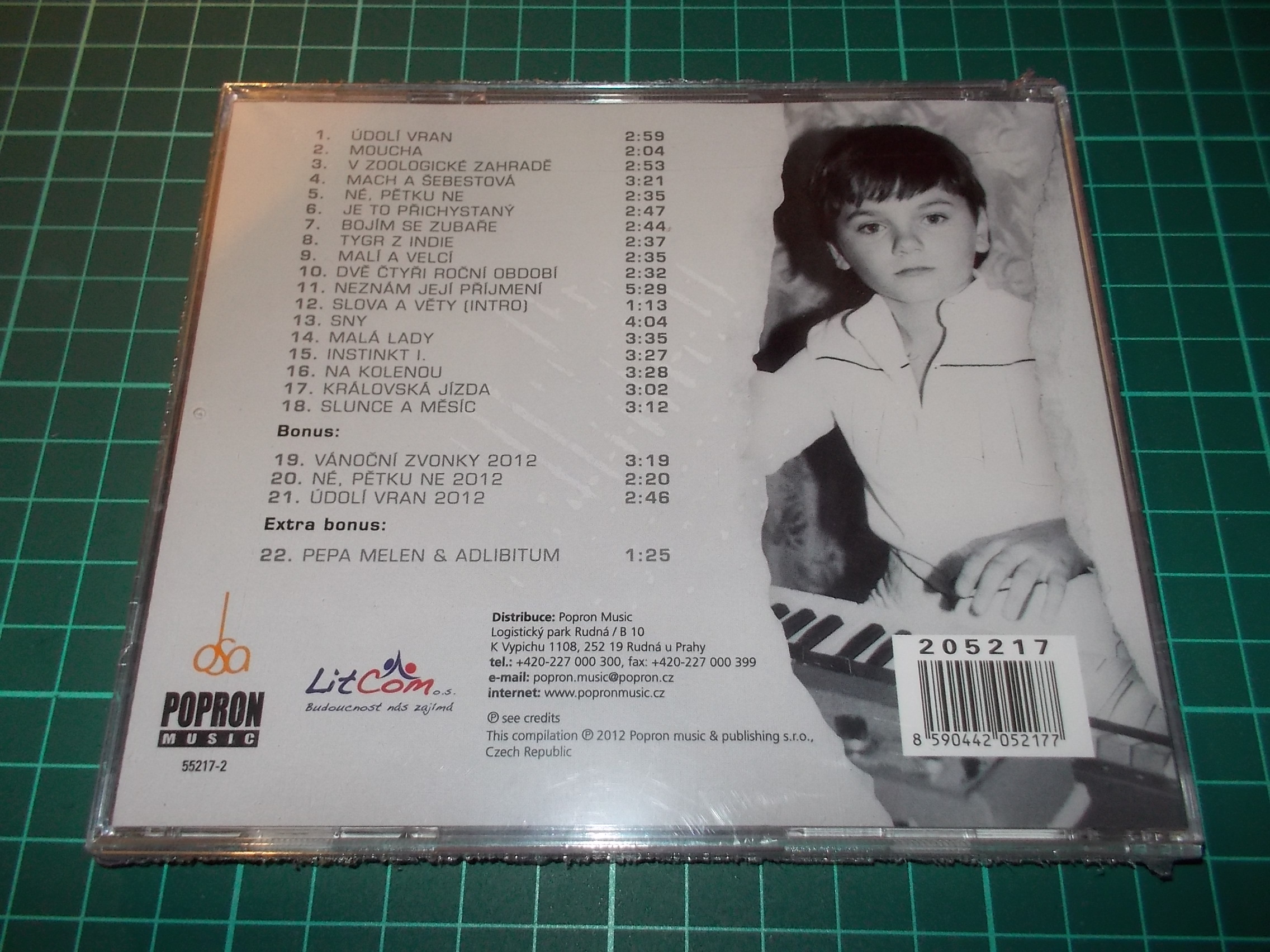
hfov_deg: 61.7
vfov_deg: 48.2
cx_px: 635
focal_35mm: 29
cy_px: 476
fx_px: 1064
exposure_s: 1/30
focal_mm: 4.1
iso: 200
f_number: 3.3
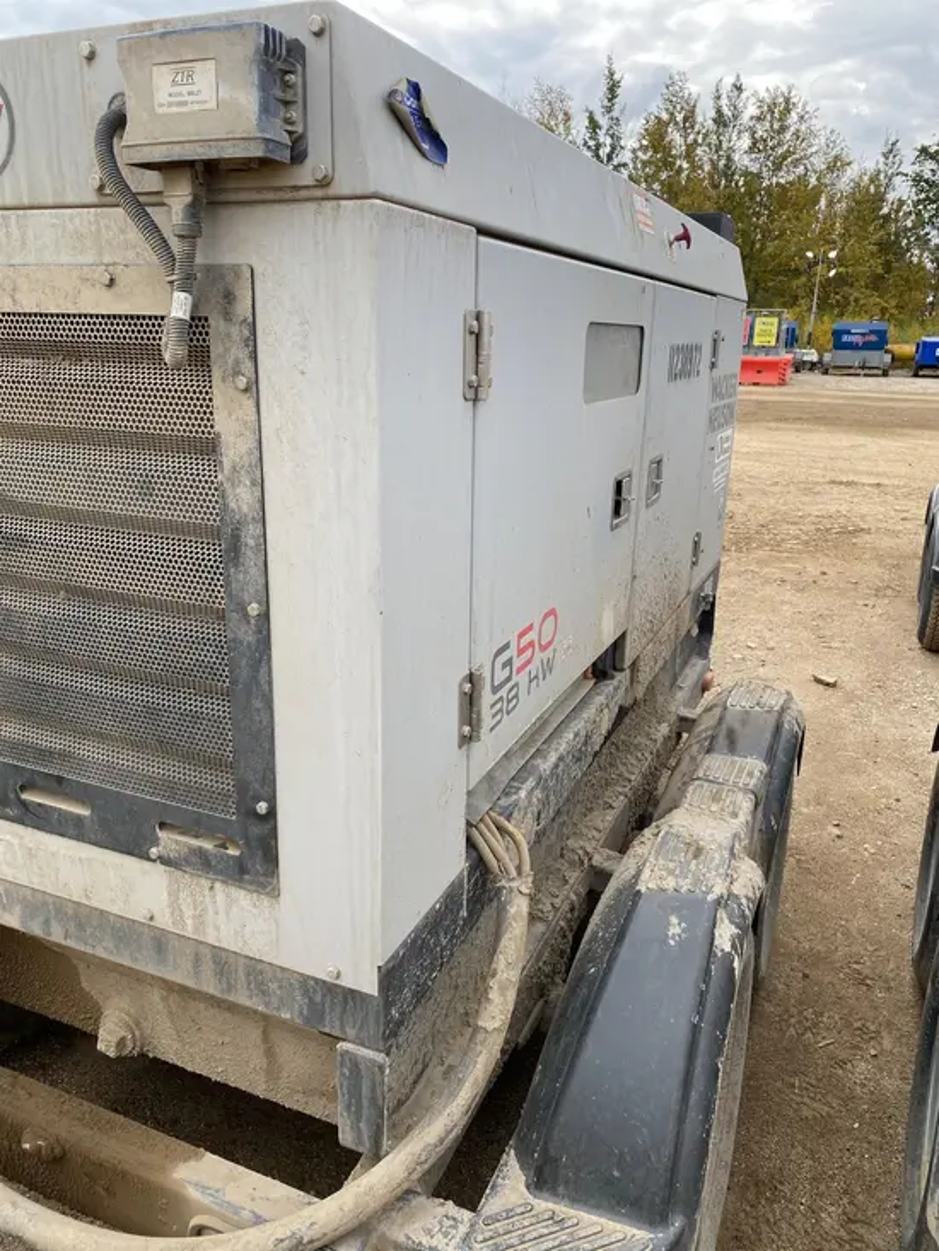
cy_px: 626
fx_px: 940
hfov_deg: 53.1
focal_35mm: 26
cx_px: 470
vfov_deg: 67.3
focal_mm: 4.25
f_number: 1.8
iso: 32
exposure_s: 1/439
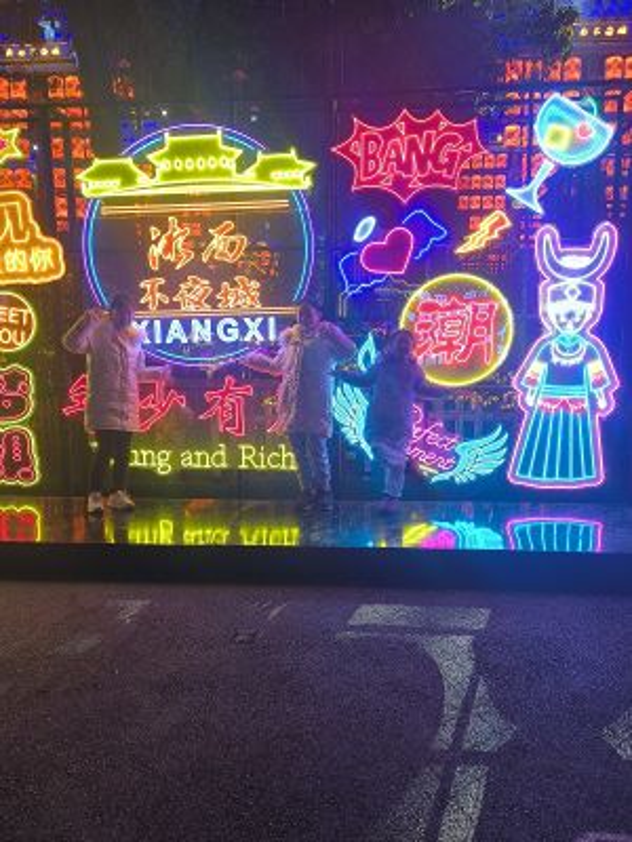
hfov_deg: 54.9
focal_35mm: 25
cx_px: 316
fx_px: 609
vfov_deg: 69.4
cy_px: 421
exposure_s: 1/100
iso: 203
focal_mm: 4.71
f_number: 1.79
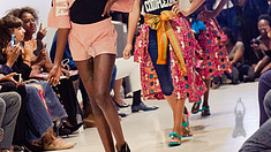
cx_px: 90
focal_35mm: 181
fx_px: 1300
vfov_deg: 6.7
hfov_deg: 11.9
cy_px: 62
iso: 4000
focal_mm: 70
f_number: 3.5
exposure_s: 1/200
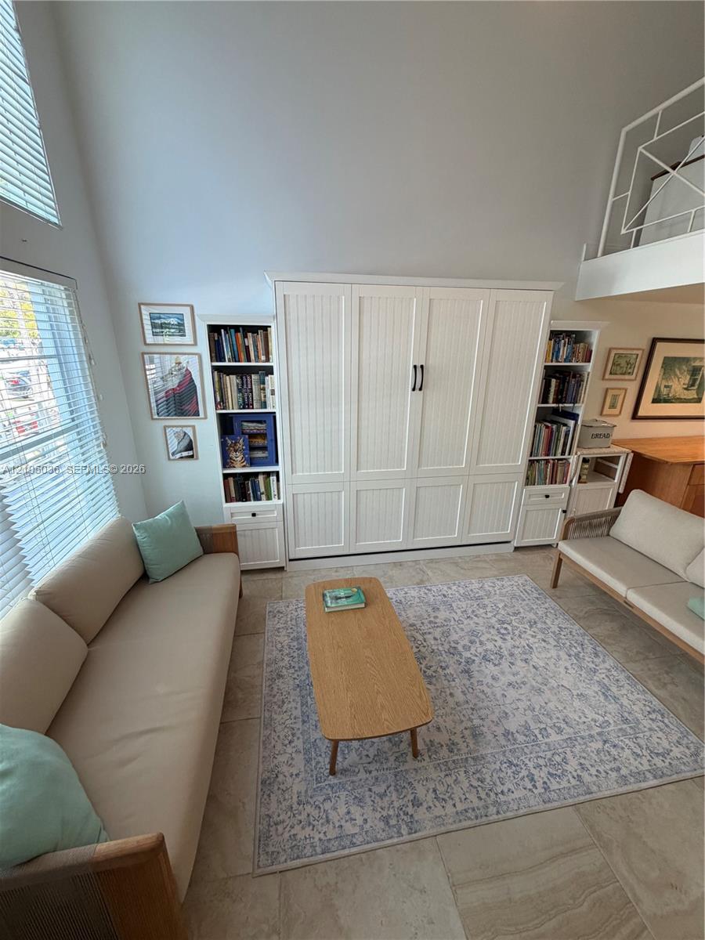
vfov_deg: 102.1
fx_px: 380
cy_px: 470
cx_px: 352
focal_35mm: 14
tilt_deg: -16.6
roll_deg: -1.5
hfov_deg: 85.7
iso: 200
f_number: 2.2
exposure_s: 1/120
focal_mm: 2.22
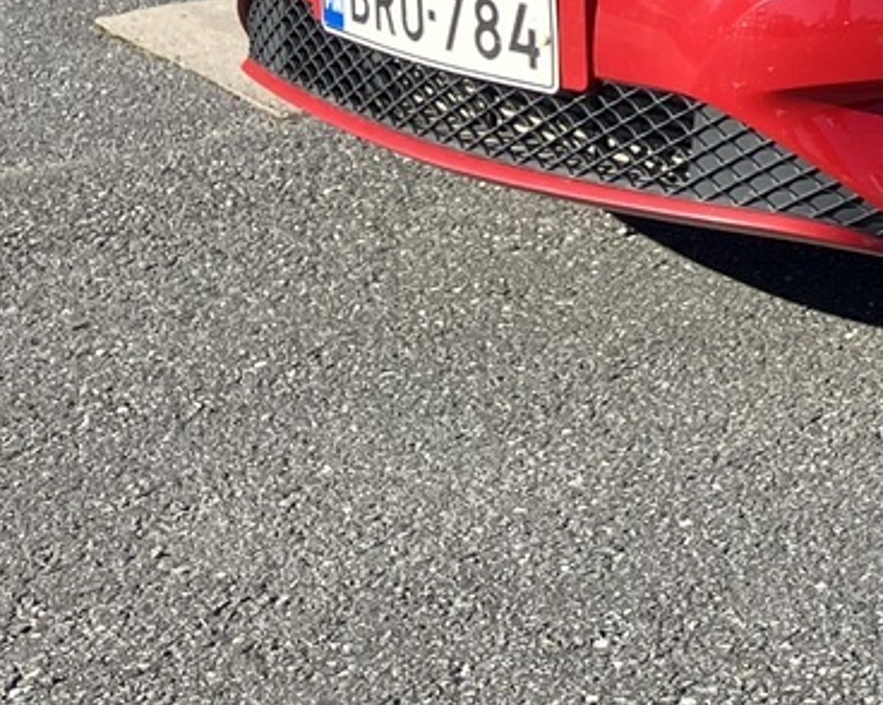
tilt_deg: -8.4
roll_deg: -0.2
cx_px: 1490
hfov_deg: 15.8
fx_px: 2795
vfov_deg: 13.9
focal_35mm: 107
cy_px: -199
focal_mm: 3.99
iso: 32
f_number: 1.8
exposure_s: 1/442
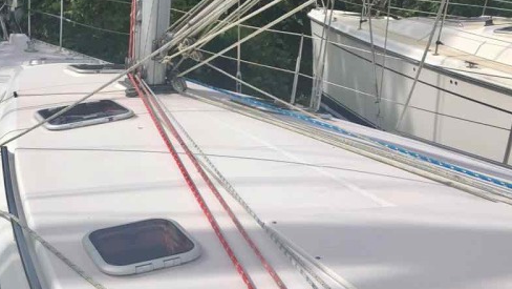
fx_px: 679
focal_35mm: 50
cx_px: 93
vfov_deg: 23.6
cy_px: 234
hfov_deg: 39.5
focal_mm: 3.99
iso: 20
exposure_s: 1/6024
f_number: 1.8
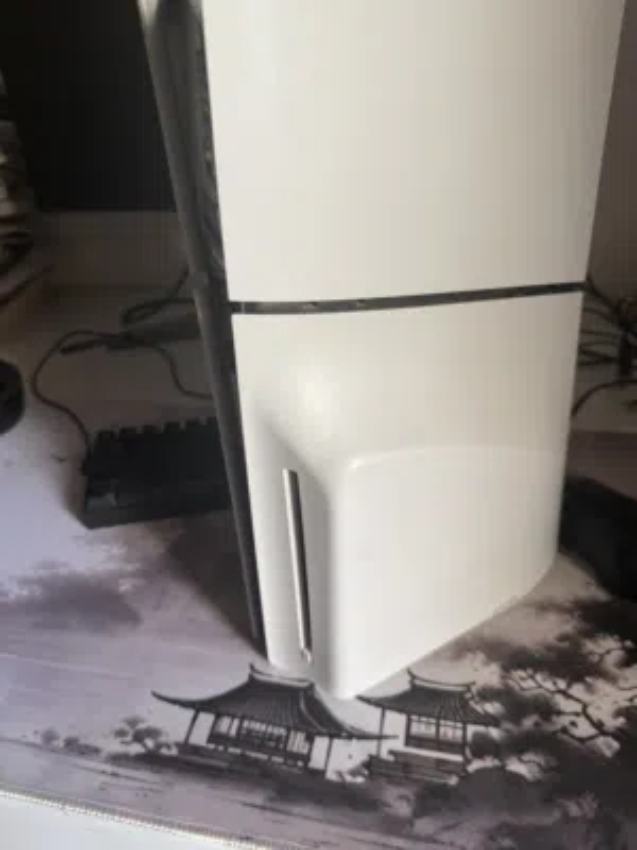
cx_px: 318
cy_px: 425
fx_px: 589
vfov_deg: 71.6
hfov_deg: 56.8
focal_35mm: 24
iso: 200
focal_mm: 6.76
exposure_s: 1/82
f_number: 1.78
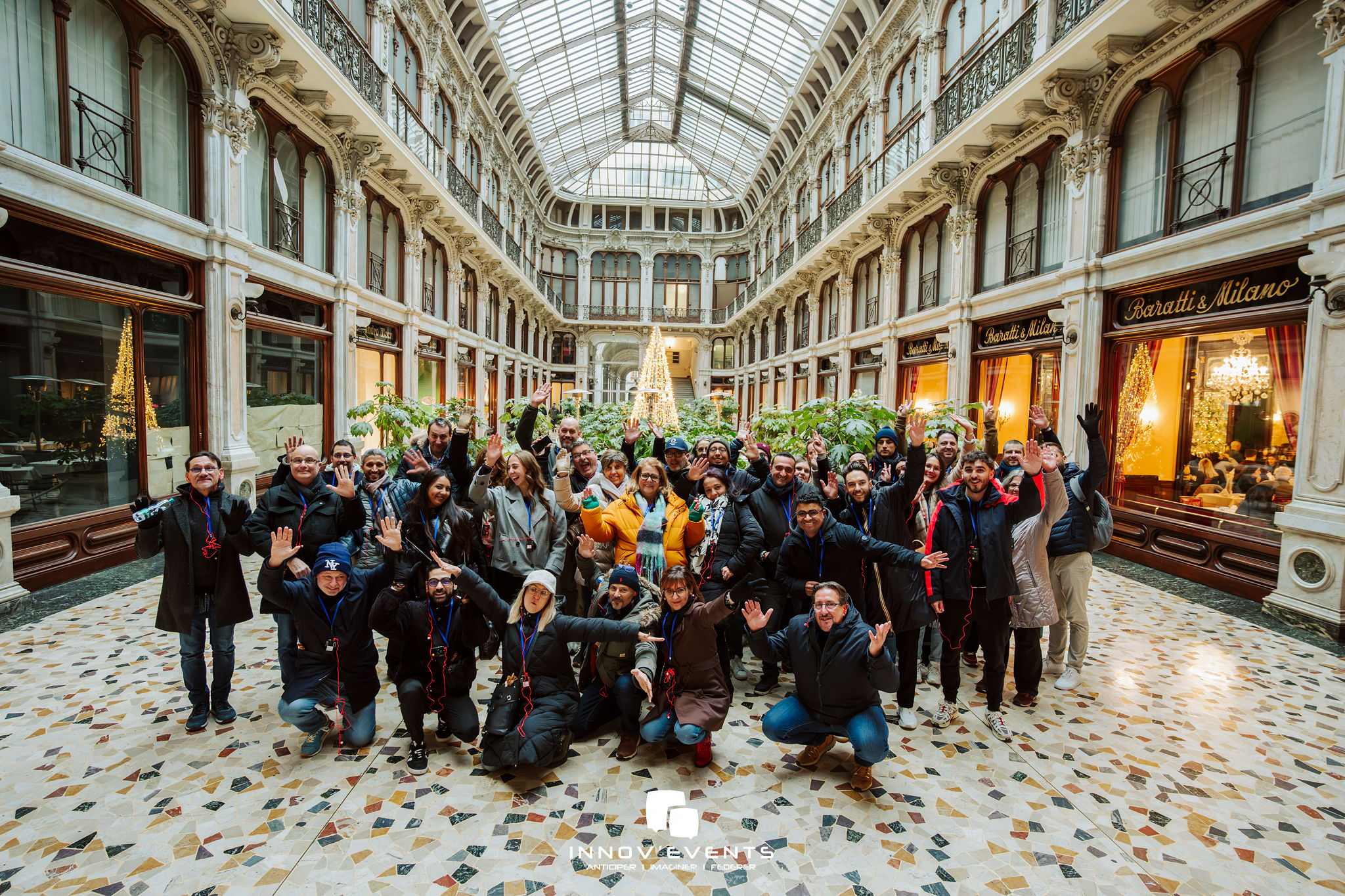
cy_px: 448
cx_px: 672
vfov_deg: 70.4
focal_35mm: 17
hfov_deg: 93.3
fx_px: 635
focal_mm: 17
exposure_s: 1/125
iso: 4000
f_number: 3.5
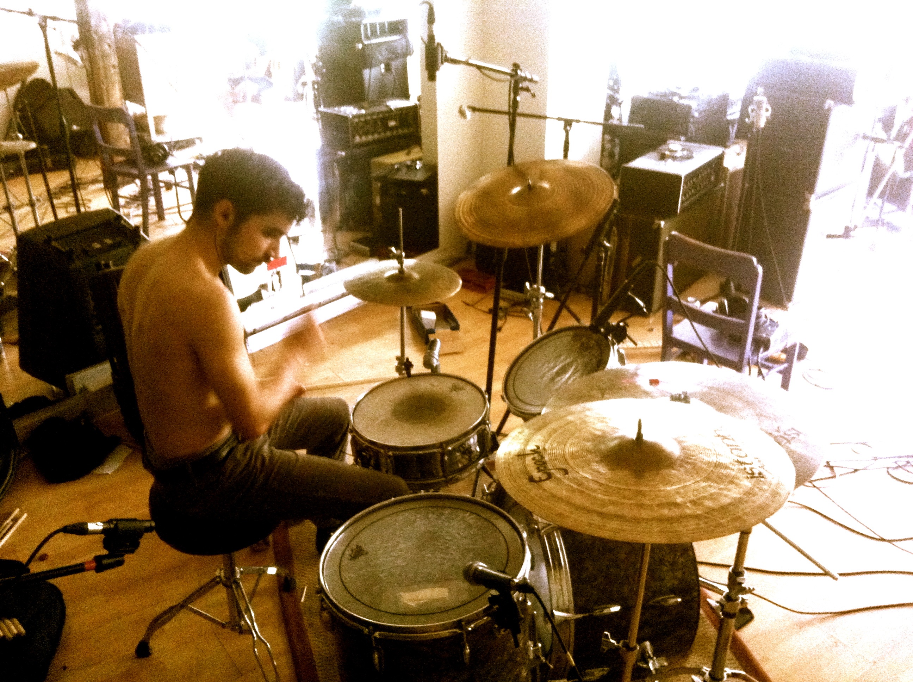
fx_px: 922
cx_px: 456
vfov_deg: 40.6
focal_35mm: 35
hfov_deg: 52.7
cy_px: 341
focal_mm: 3.85
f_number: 2.8
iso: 640
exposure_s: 1/15
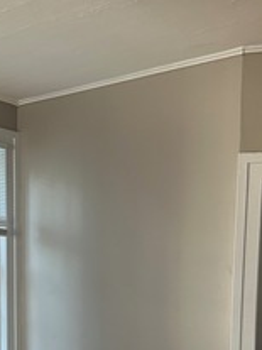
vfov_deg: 30.7
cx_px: 75
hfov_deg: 25.0
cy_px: 355
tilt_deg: -6.8
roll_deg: -0.8
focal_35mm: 58
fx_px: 586
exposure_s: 1/121
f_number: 1.78
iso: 200
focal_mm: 6.86
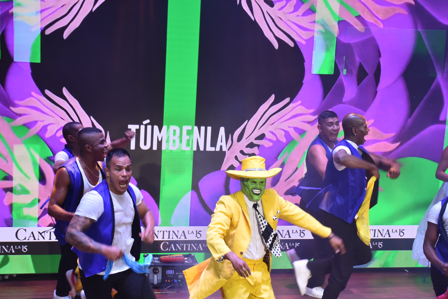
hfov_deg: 21.7
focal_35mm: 94
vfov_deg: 14.6
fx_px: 1166
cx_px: 260
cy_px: 205
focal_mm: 45
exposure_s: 1/160
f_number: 6.3
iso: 800
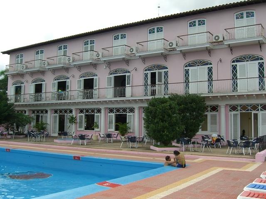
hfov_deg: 49.0
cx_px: 133
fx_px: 292
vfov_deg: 37.7
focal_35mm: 38
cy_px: 100
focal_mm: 7.9
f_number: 4
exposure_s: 1/640
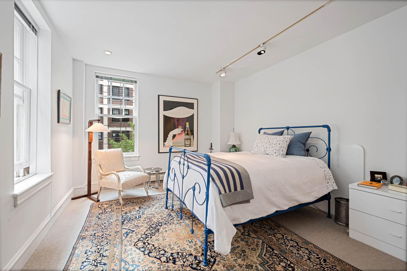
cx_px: 204
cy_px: 136
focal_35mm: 15
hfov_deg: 100.4
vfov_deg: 77.3
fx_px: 169
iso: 100
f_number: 10
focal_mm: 15
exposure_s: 1
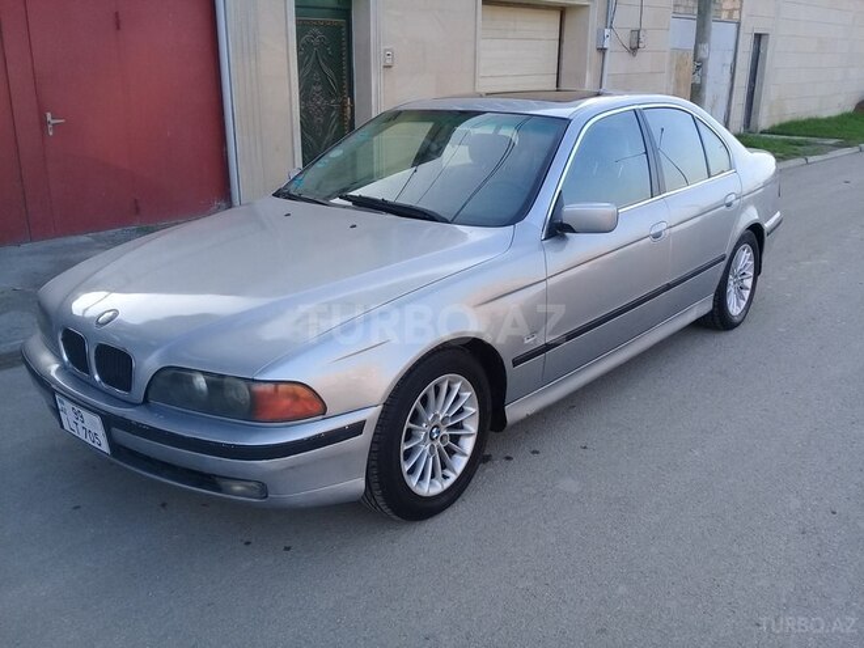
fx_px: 774
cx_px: 432
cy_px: 324
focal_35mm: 31
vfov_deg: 45.4
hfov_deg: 58.4
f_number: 2.2
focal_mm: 3.3
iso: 50
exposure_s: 1/150
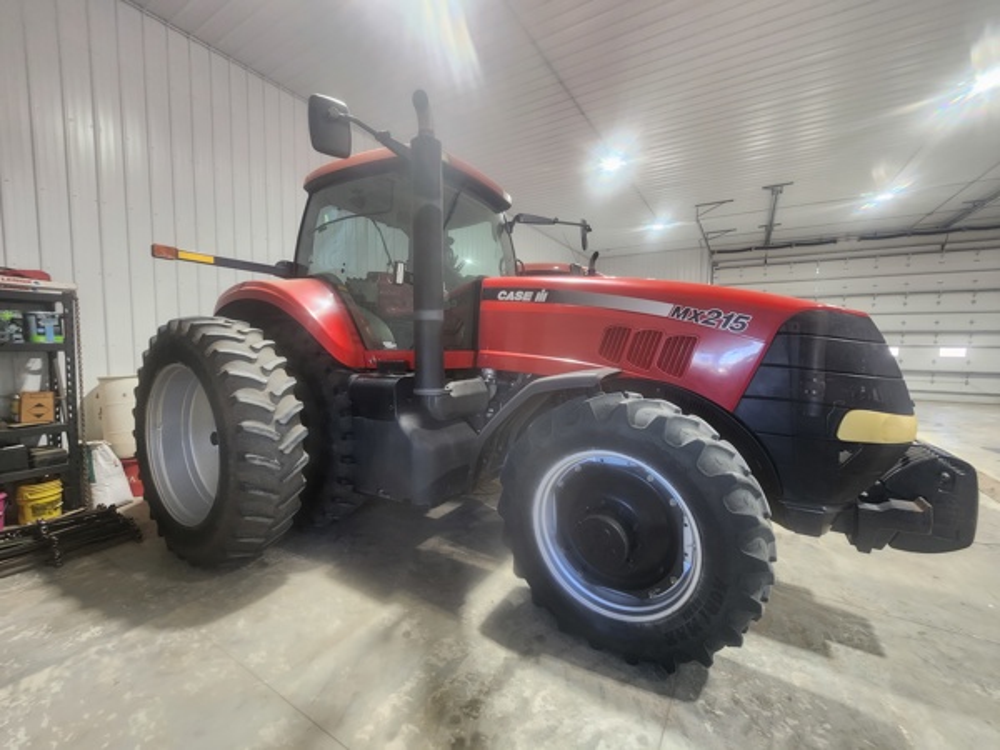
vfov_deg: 89.9
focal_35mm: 13
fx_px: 376
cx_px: 500
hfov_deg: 106.2
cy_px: 375
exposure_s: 1/60
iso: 320
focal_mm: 2.2
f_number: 2.2
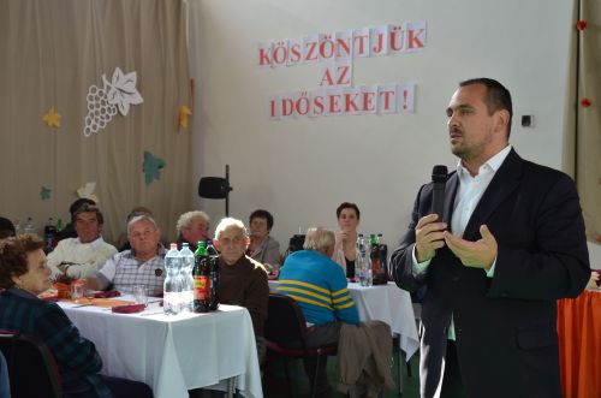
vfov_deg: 27.9
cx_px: 300
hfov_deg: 41.2
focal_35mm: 48
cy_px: 199
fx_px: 800
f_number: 6.3
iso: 800
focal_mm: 32
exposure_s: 1/200
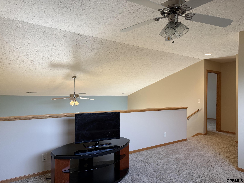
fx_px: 169
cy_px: 92
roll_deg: -0.3
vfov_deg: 56.8
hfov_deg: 71.6
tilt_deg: +1.0
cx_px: 122
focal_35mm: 24
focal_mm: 6.76
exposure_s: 1/120
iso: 160
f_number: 1.78
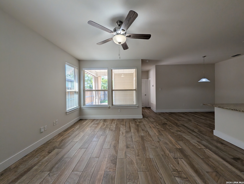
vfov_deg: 94.7
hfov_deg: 110.5
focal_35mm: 12
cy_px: 92
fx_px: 85
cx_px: 122
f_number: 1.7
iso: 50
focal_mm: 2.02
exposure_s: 1/373
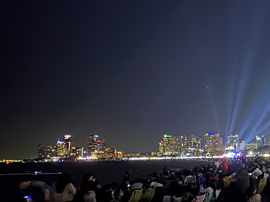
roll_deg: +1.1
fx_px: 304
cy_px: 138
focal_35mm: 39
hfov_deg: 32.4
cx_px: 369
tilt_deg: +3.5
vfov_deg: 36.4
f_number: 2.2
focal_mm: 2.22
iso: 1250
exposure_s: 1/8
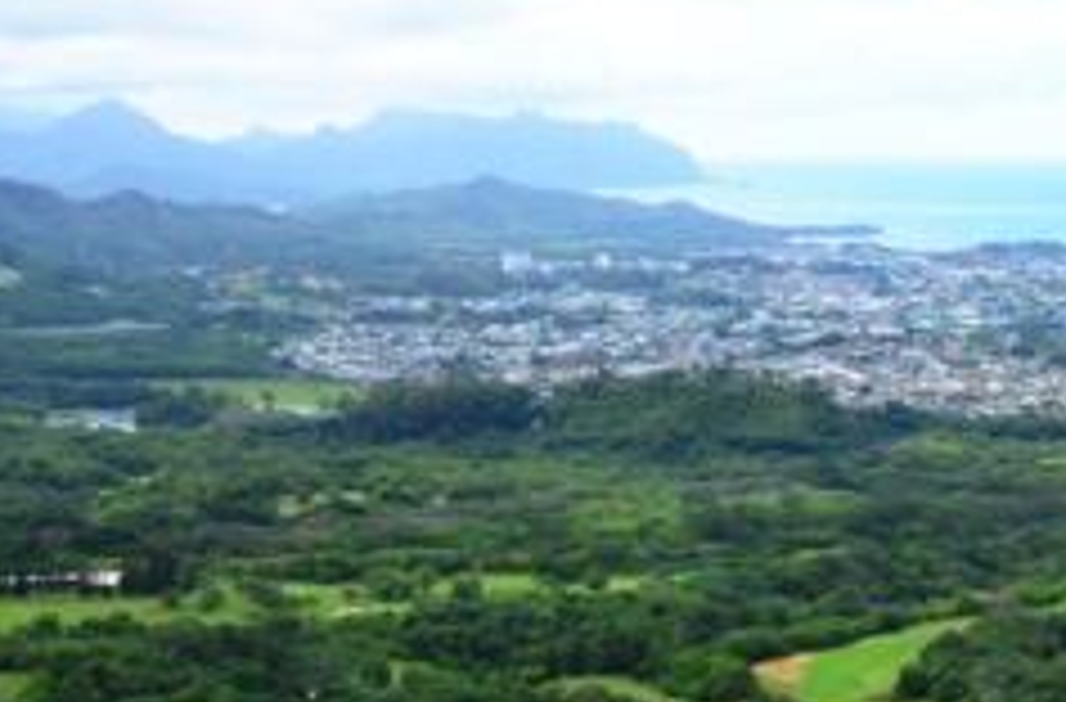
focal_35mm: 73
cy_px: 385
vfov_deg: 18.5
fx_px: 2153
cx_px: 1322
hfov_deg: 24.8
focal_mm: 18
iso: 400
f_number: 8
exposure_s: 1/320
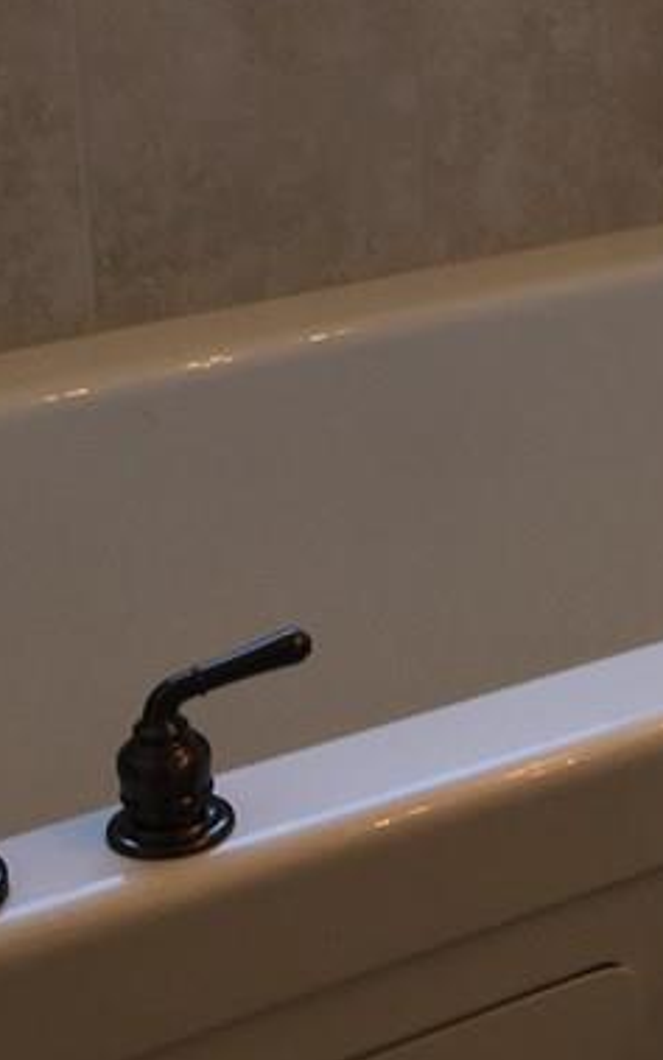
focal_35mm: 83
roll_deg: -1.2
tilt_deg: -19.9
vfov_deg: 24.6
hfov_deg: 15.5
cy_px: 255
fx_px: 2399
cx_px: 613
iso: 25
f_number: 2.2
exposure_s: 1/60
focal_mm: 4.15
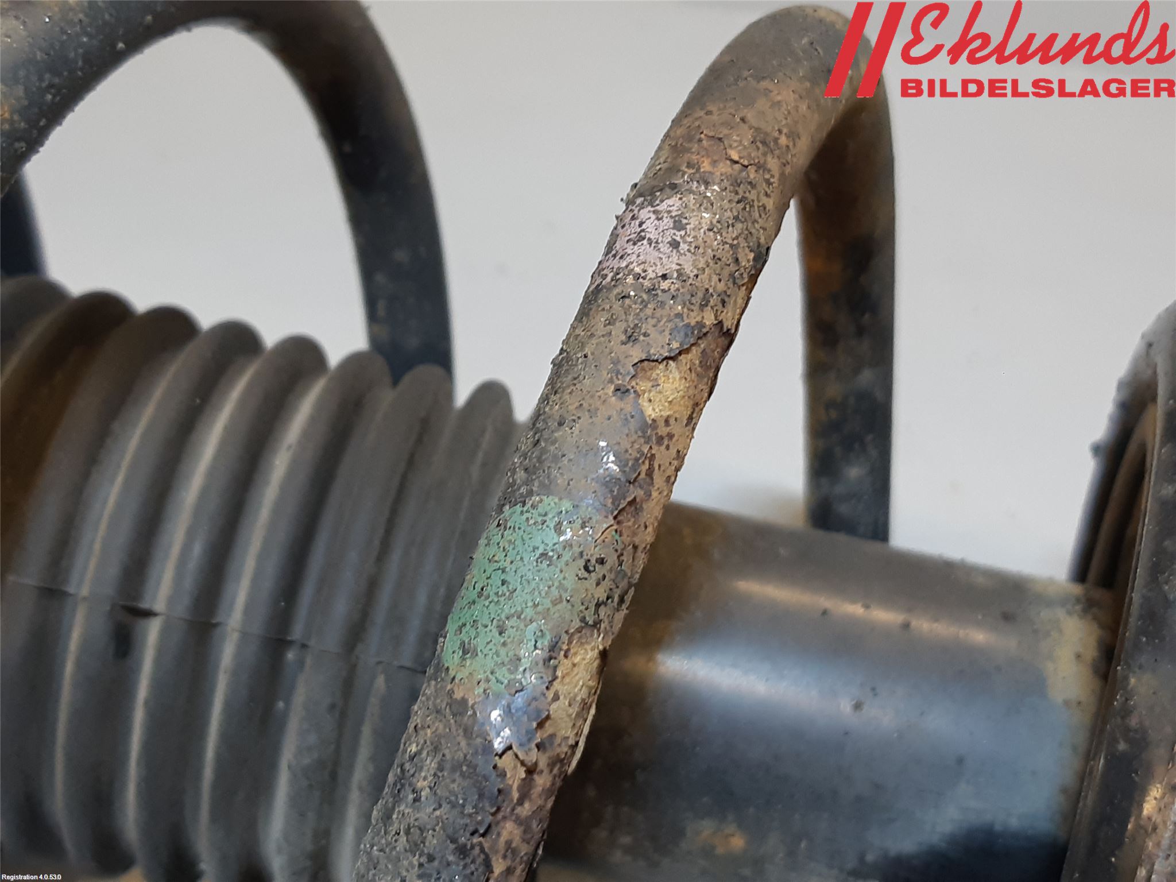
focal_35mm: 26
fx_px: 883
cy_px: 441
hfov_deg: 67.3
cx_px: 588
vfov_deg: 53.1
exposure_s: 1/50
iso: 100
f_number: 1.7
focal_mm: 3.93
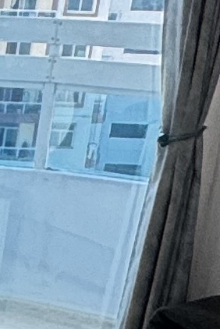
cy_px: 376
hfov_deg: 8.2
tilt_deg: -18.8
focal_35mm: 139
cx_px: -463
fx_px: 1272
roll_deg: -1.5
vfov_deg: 14.4
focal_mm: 2.22
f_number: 2.2
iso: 80
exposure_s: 1/99
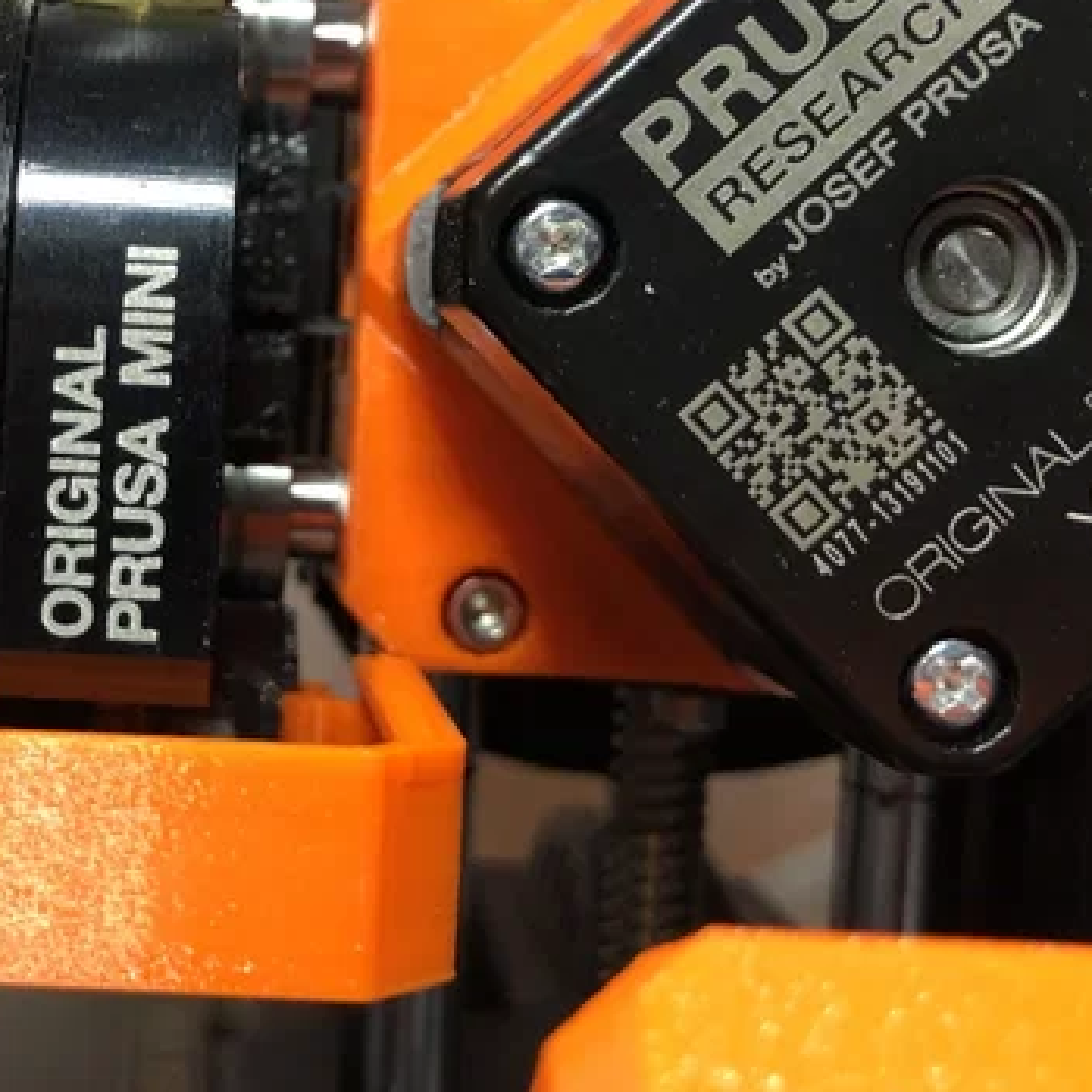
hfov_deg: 28.1
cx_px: 136
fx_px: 2106
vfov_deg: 29.0
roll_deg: -3.1
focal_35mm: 59
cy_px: 455
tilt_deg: -2.0
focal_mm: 3.99
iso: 40
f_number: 1.8
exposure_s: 1/15
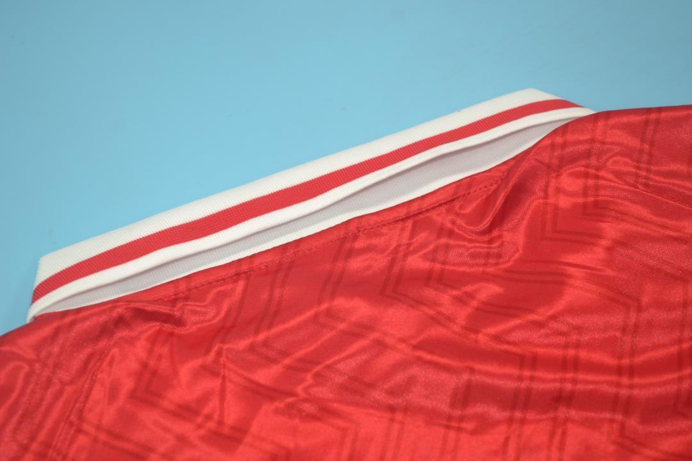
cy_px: 230
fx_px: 1297
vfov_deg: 20.2
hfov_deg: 29.9
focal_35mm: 68
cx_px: 346
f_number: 5.3
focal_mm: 45
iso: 200
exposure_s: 1/60
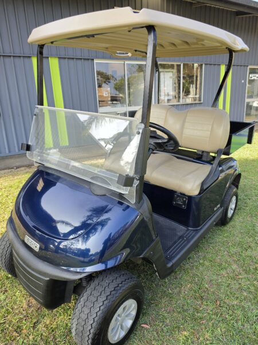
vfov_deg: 73.9
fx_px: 229
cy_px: 172
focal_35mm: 23
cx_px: 129
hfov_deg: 58.9
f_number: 1.4
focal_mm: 6.5
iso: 20
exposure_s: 1/359
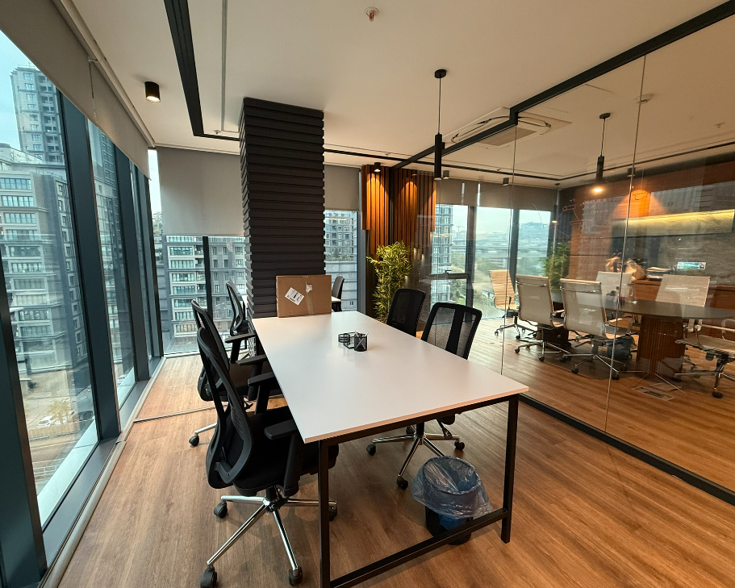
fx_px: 326
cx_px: 358
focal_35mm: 15
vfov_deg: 84.0
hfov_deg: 96.8
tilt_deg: -7.3
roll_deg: +0.2
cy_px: 294
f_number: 2.2
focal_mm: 2.22
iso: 200
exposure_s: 1/50
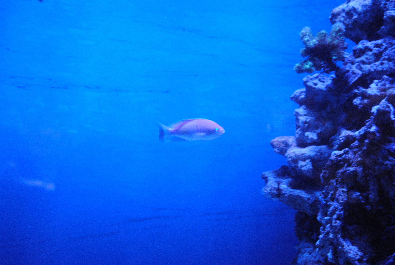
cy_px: 132
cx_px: 198
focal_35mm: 63
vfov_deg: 21.6
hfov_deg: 31.9
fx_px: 692
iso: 1600
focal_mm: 42
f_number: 5.3
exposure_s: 1/40
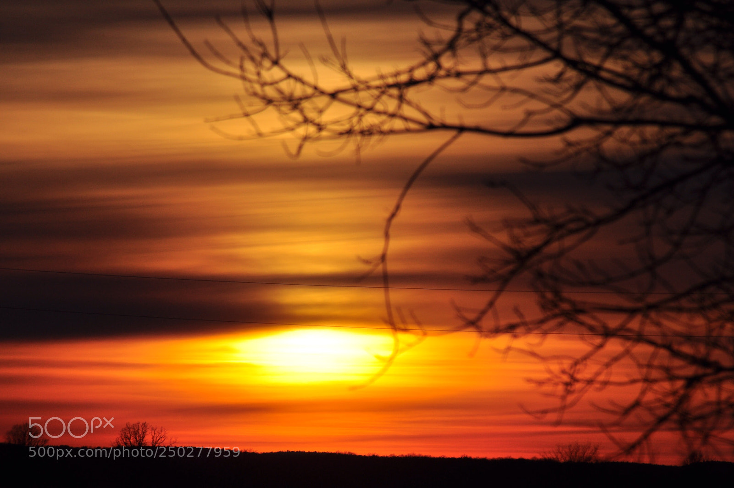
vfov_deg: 4.6
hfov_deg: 6.9
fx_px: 6110
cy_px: 244
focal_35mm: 300
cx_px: 367
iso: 200
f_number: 11
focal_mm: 200
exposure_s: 1/2000
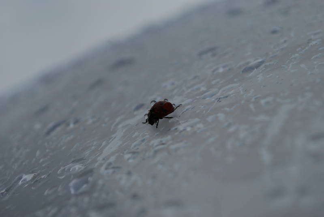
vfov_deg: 16.6
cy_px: 108
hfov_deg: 24.6
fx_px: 743
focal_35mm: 82
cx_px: 162
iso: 110
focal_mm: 55
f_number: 8
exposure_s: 1/60
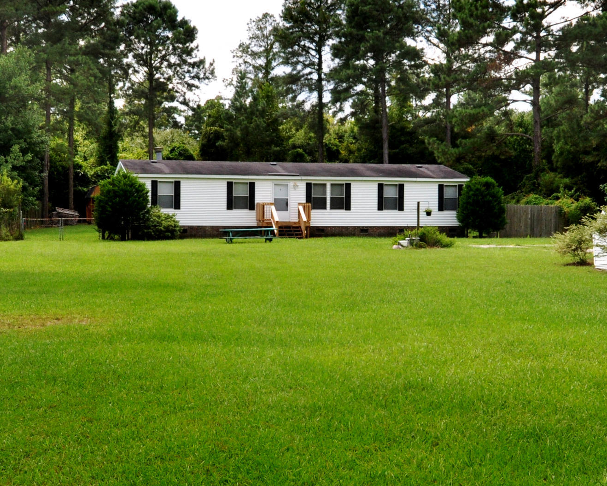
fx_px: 1150
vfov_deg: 23.9
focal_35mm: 64
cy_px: 251
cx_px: 345
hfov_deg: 29.5
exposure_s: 1/250
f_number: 10
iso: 400
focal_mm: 20
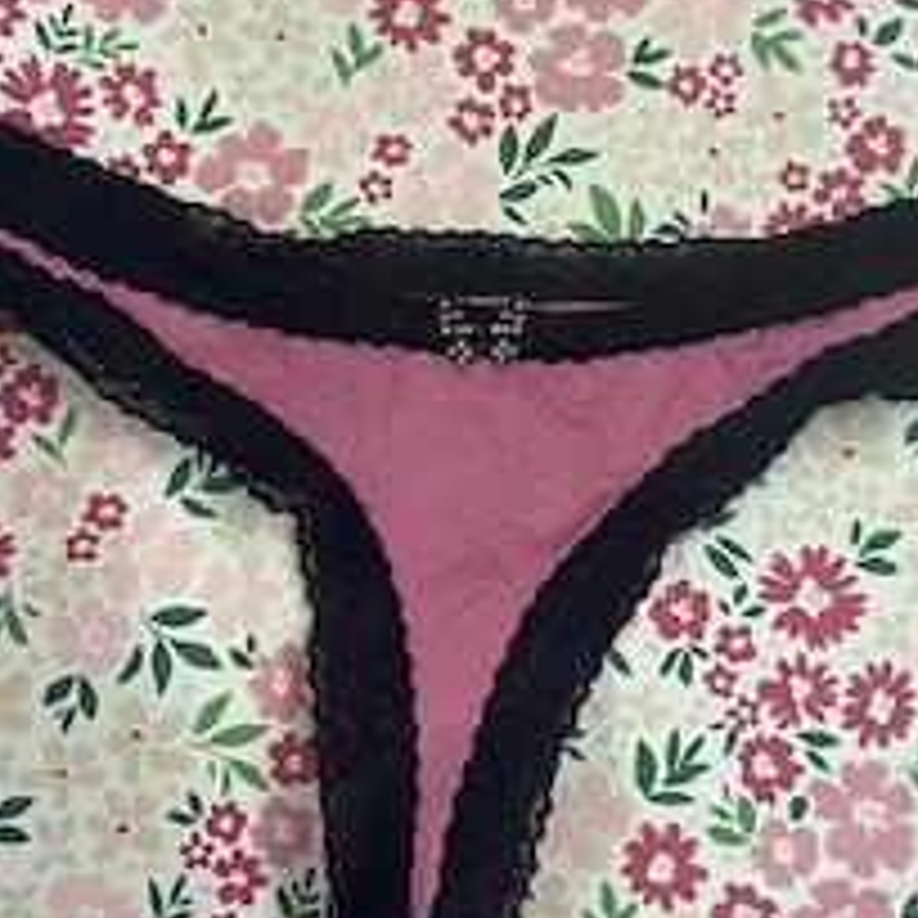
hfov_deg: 37.5
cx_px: 526
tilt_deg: -84.8
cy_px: 436
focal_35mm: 45
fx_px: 1350
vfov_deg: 37.5
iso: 64
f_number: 1.8
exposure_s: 1/50
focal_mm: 4.25
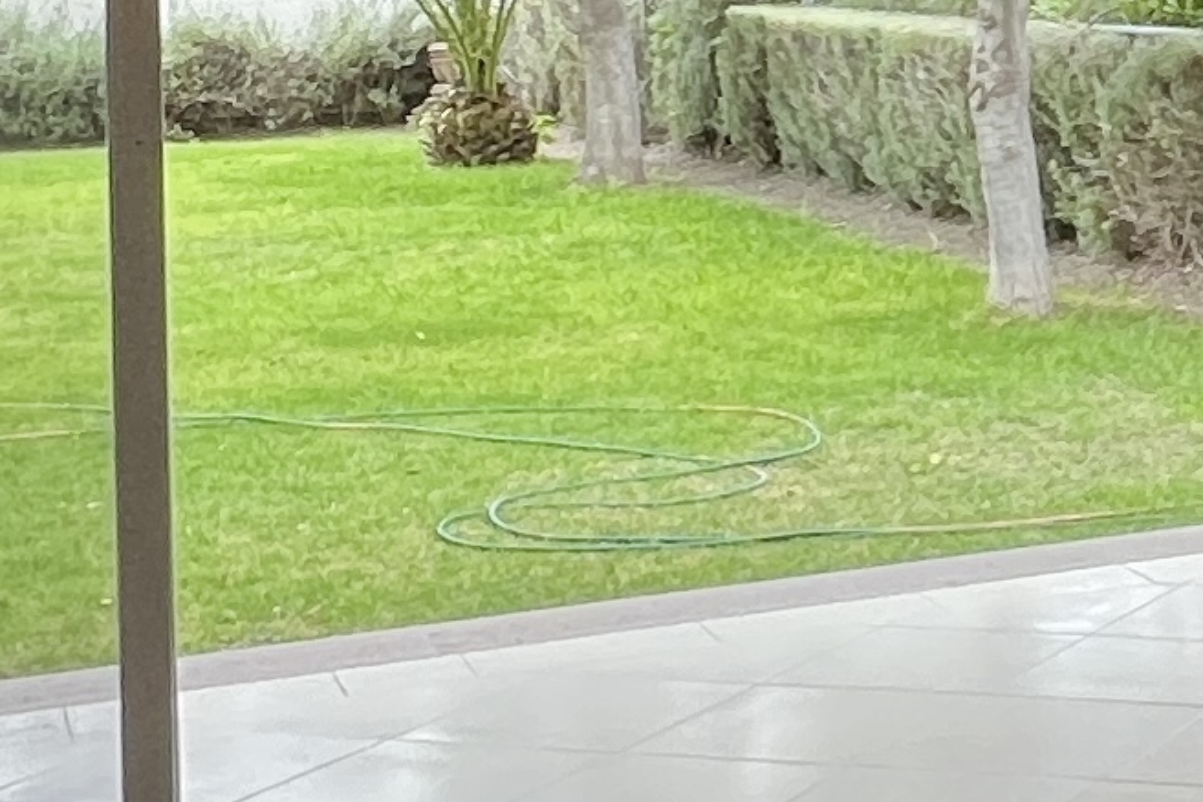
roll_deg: +0.5
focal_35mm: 83
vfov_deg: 16.0
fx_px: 2773
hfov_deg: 21.3
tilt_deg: -0.5
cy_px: -51
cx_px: 1710
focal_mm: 1.57
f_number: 1.8
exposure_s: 1/120
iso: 64
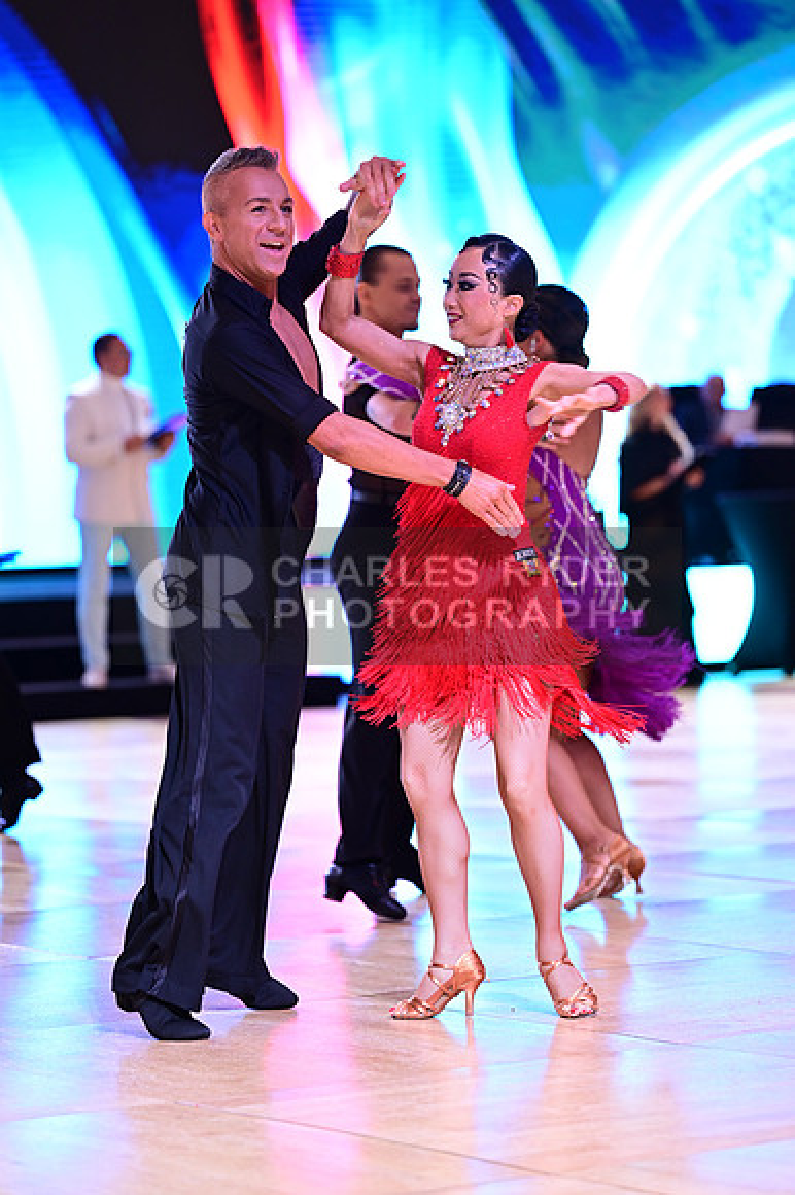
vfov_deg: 16.4
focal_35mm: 125
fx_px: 4145
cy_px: 598
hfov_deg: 11.0
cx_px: 398
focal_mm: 125
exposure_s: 1/400
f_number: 2.8
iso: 2000
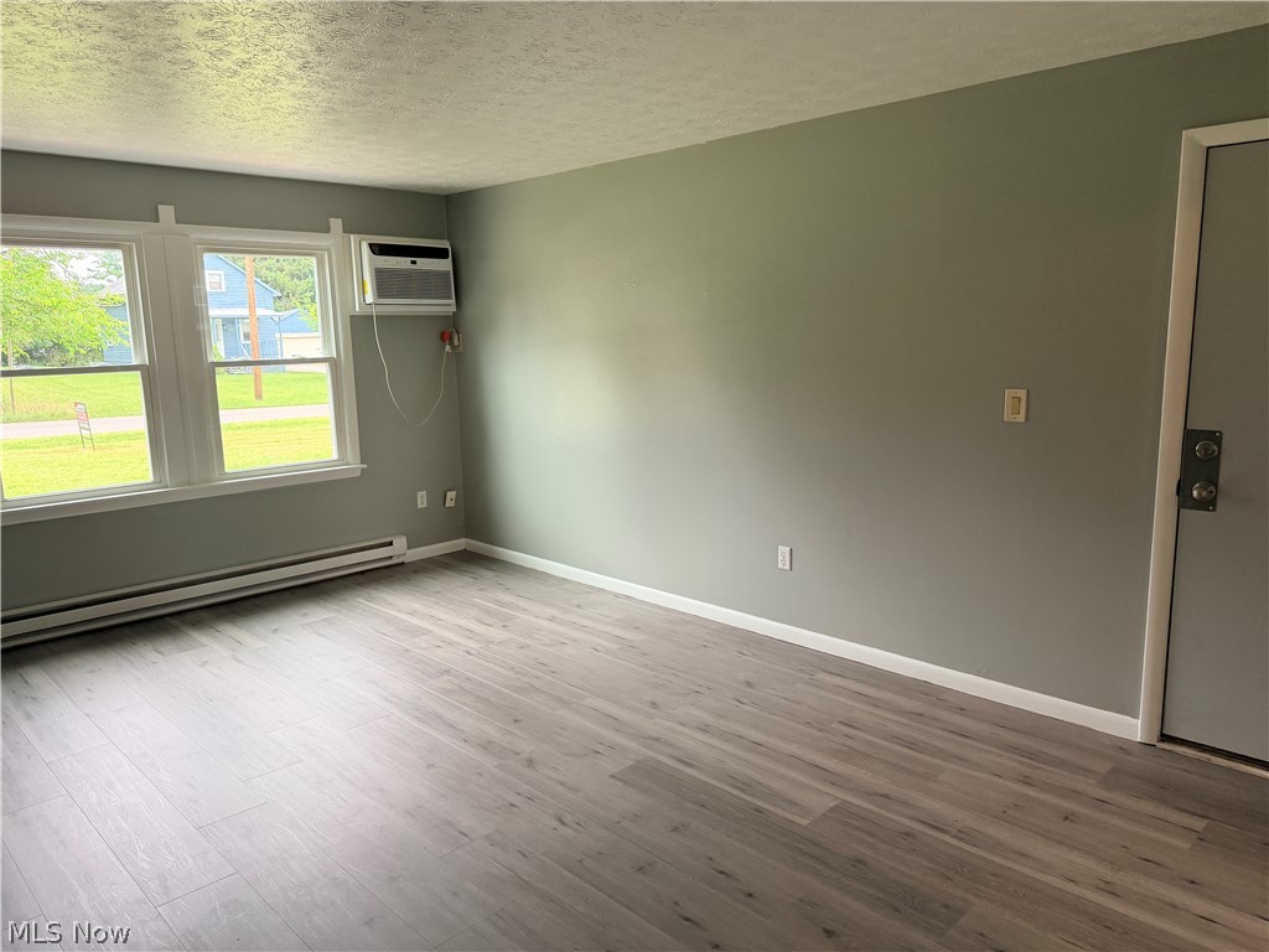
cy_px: 476
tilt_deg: -9.5
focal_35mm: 24
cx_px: 634
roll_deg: +0.7
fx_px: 880
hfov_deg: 71.6
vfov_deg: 56.8
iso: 160
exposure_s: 1/120
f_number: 1.78
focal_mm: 6.76
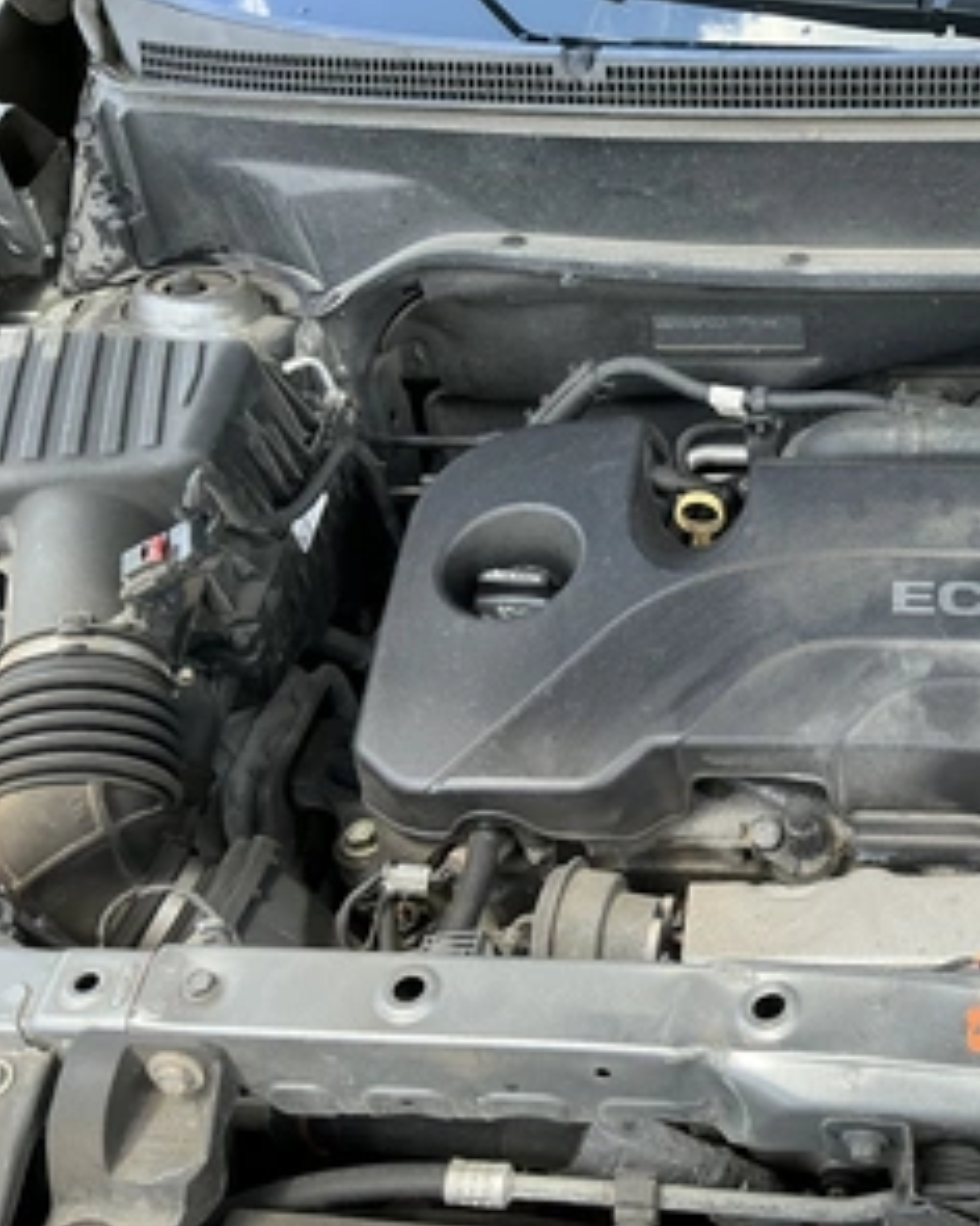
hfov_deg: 38.5
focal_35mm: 37
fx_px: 1341
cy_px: 611
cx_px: 793
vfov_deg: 49.1
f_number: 1.8
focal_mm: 3
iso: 25
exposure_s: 1/122
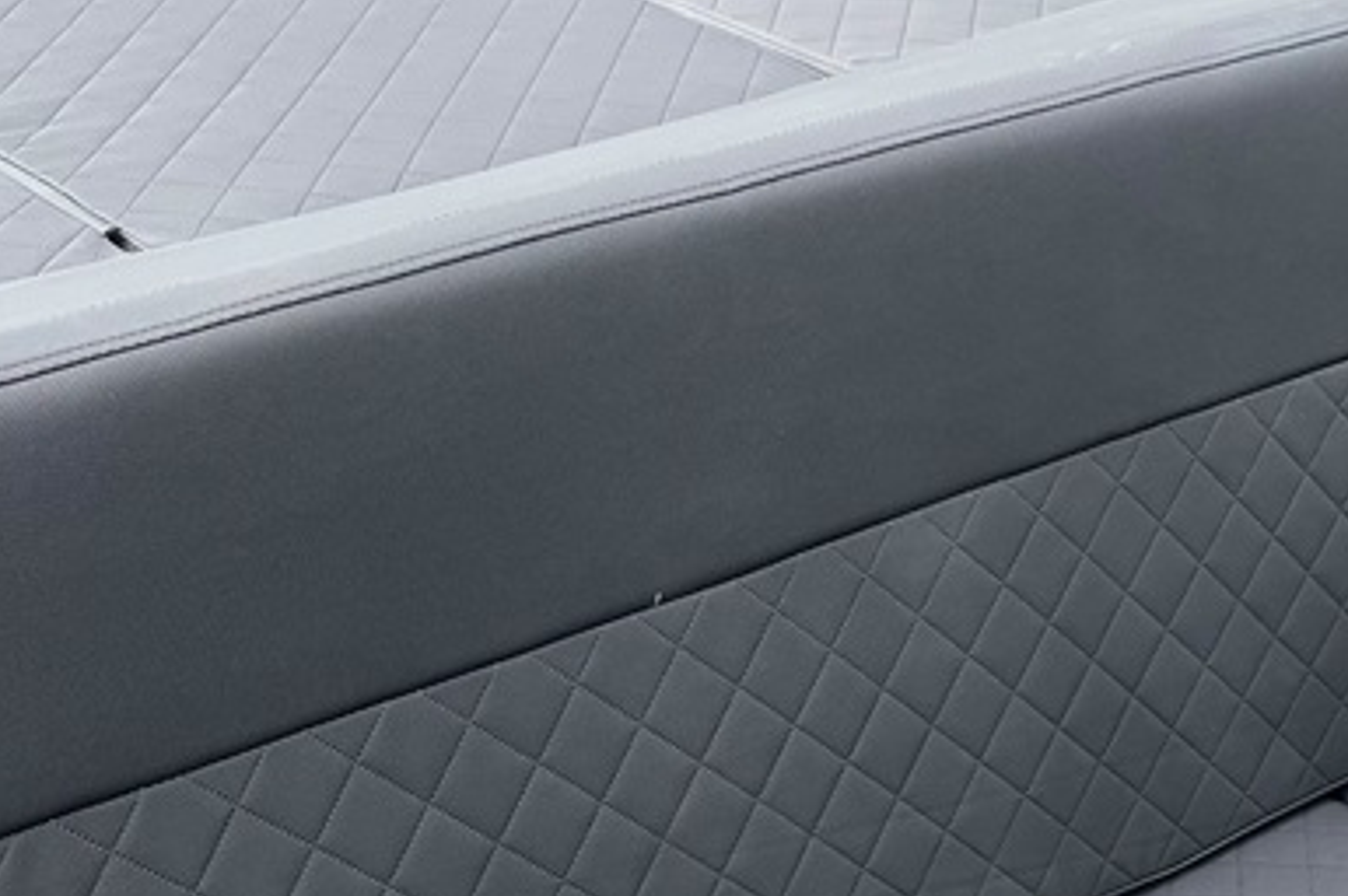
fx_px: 2694
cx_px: 1103
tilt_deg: -40.8
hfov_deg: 27.5
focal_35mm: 72
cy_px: 1172
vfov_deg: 17.7
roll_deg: -1.2
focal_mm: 5.1
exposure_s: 1/615
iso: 50
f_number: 1.6
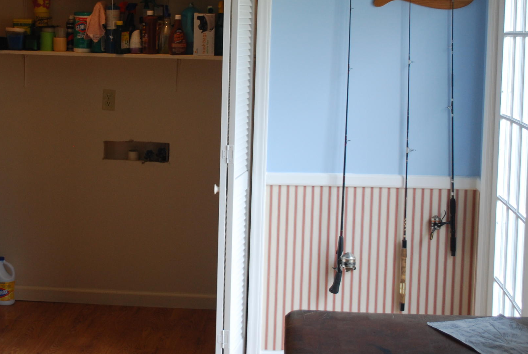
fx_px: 1072
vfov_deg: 18.6
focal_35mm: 73
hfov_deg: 27.5
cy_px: 90
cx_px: 175
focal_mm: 26
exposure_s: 1/30
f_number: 4.5
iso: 280
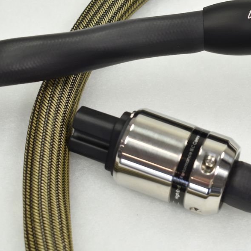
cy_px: 105
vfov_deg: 13.9
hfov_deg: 13.8
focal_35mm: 125
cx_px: 228
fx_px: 1025
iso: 250
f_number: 5.3
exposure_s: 1/80
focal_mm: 48
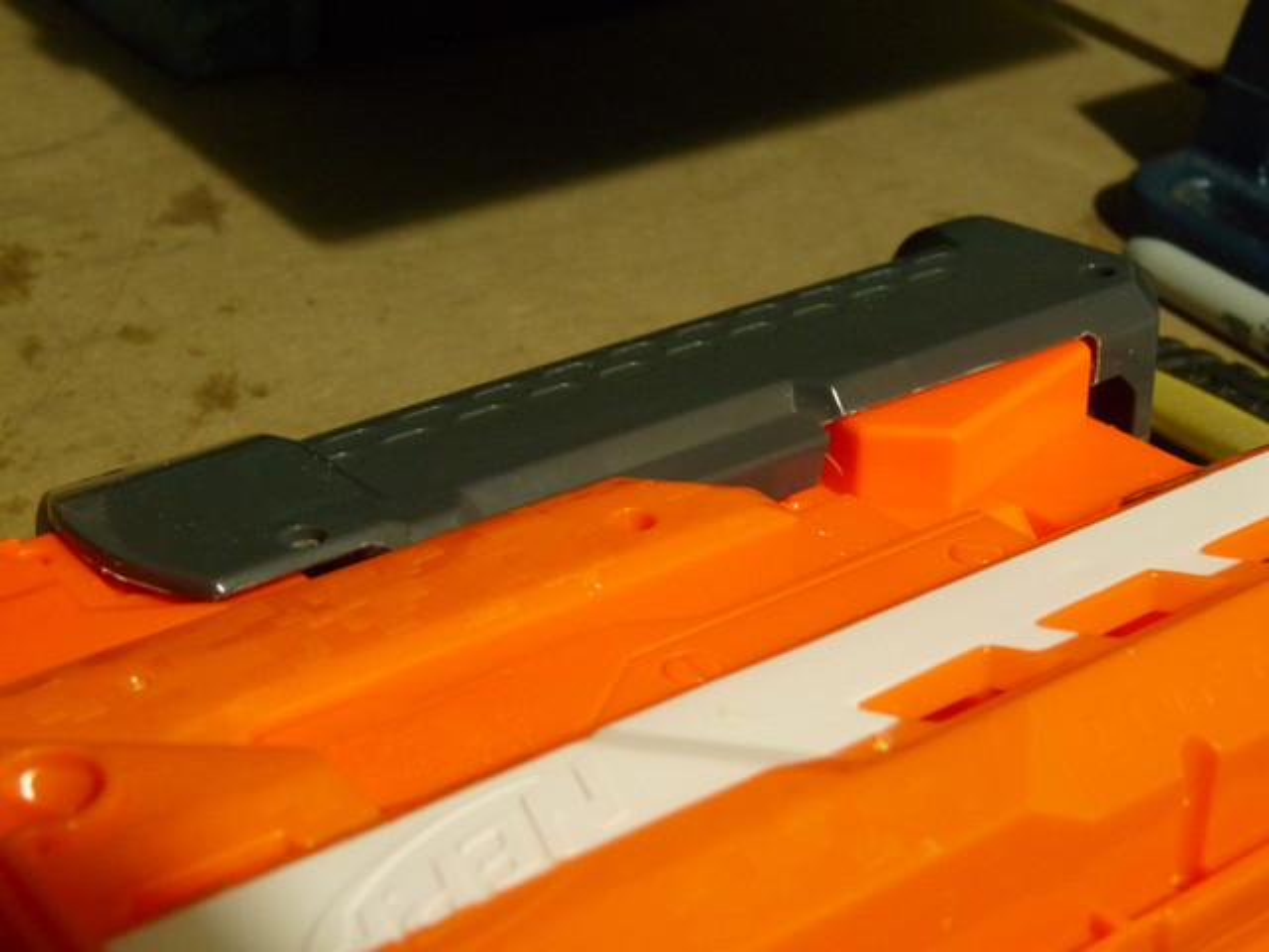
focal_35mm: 61
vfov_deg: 24.0
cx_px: 634
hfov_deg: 31.7
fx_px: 2236
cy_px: 476
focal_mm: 10.8
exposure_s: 1/8
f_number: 3.2
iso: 400
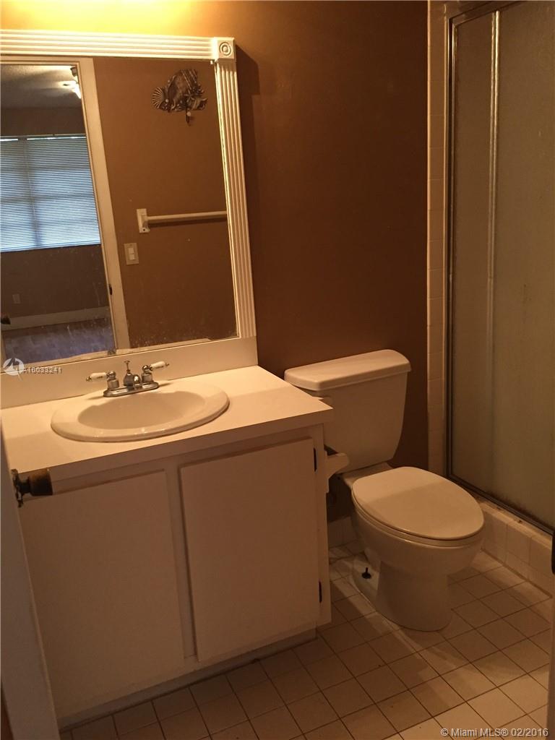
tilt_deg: -14.8
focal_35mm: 29
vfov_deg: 61.7
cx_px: 278
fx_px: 620
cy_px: 370
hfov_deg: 48.2
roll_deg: +3.5
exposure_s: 1/30
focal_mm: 4.15
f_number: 2.2
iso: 250
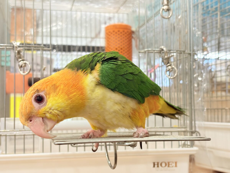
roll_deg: +1.6
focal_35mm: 52
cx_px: 115
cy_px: 86
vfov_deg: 28.0
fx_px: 346
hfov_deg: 36.8
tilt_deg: +4.3
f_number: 1.6
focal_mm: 5.96
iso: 125
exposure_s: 1/100
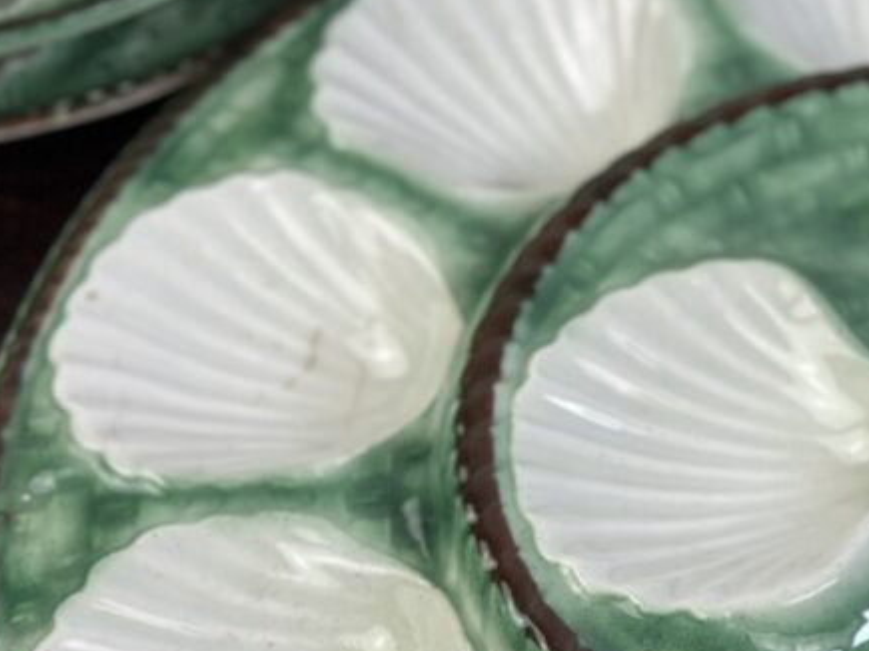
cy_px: 553
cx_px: 915
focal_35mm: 113
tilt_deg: -53.9
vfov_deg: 13.0
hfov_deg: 17.0
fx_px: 2836
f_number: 1.78
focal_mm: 6.86
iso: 80
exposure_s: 1/558
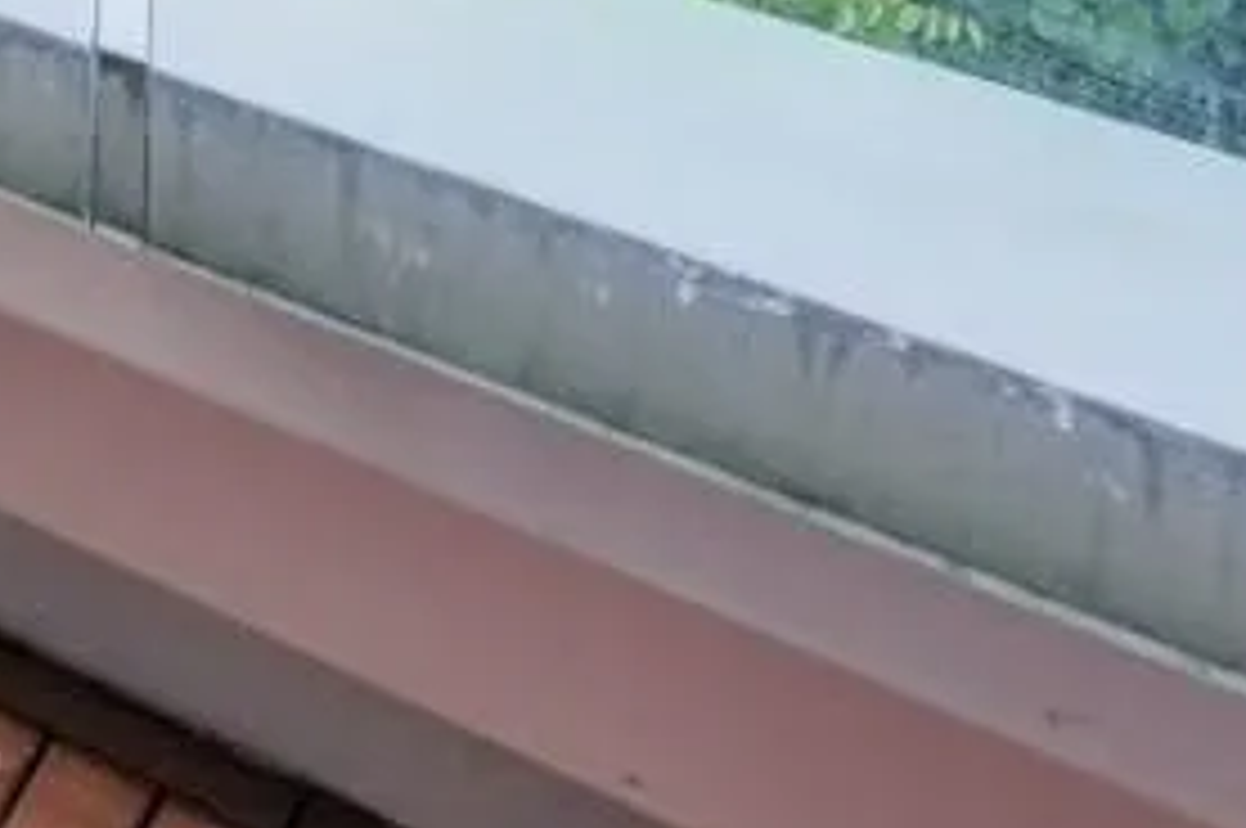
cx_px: -1322
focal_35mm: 82
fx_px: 2835
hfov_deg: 17.2
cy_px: -1503
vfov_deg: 11.5
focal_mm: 14
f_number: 8
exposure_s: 1/500
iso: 400
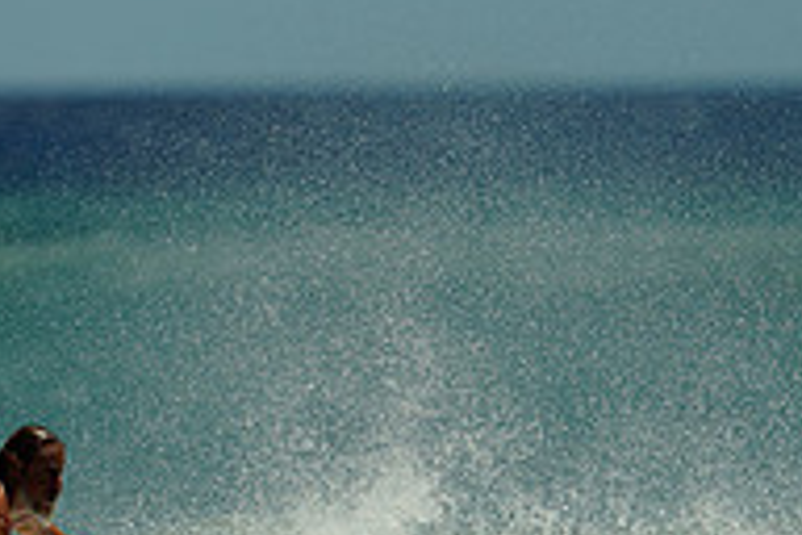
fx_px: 26954
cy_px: 683
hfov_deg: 1.7
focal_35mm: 1210
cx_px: 209
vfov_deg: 1.1
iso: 100
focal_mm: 400
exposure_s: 1/1600
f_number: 3.2
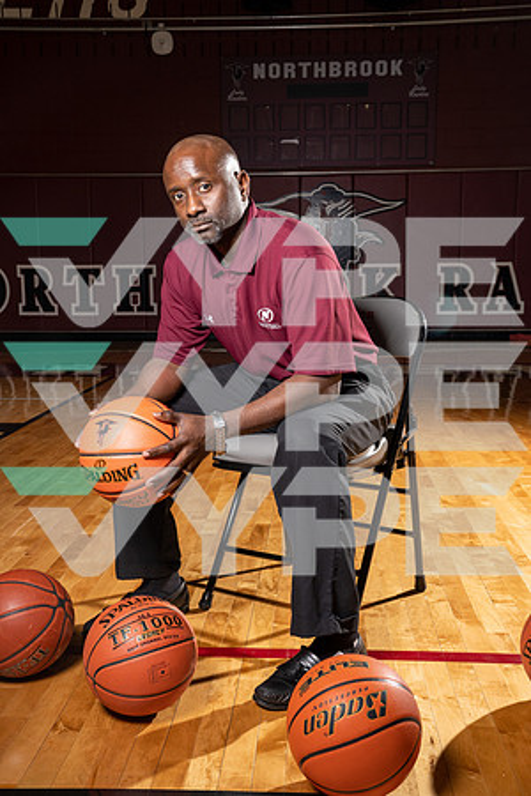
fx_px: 907
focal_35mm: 41
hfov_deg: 32.6
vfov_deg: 47.4
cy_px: 398
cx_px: 266
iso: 500
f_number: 8
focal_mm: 41
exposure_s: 1/250
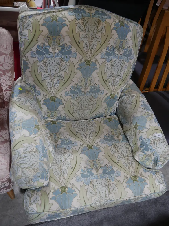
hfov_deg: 49.7
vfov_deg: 63.4
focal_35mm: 28
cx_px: 84
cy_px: 113
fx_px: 182
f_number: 3.5
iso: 400
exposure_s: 1/60
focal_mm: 14
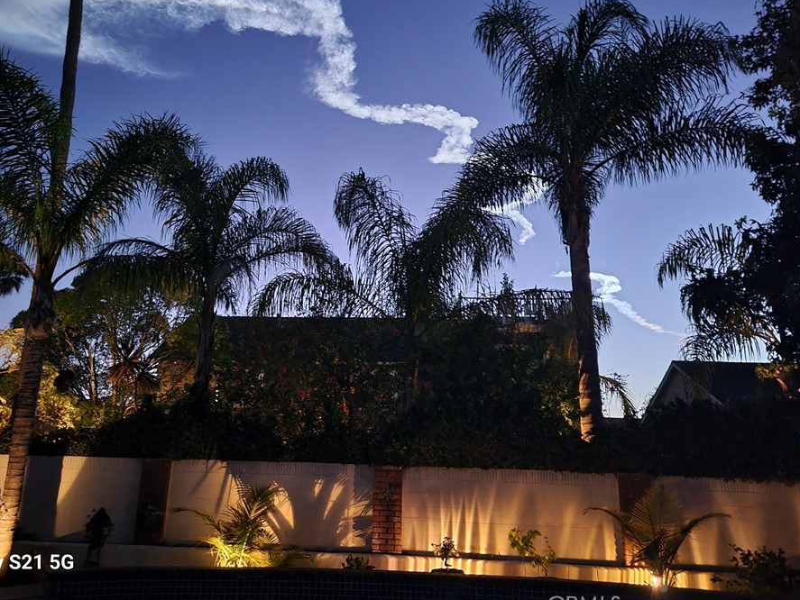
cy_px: 271
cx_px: 361
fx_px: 694
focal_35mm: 30
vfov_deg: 46.8
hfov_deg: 59.8
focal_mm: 5.4
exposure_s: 1/9.99
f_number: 1.8
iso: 1600
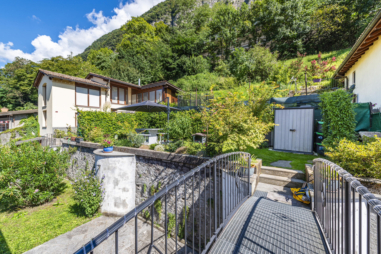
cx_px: 190
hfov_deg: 104.2
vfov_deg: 81.3
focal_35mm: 14
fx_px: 148
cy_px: 127
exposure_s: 1/125
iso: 100
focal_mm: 14
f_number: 9
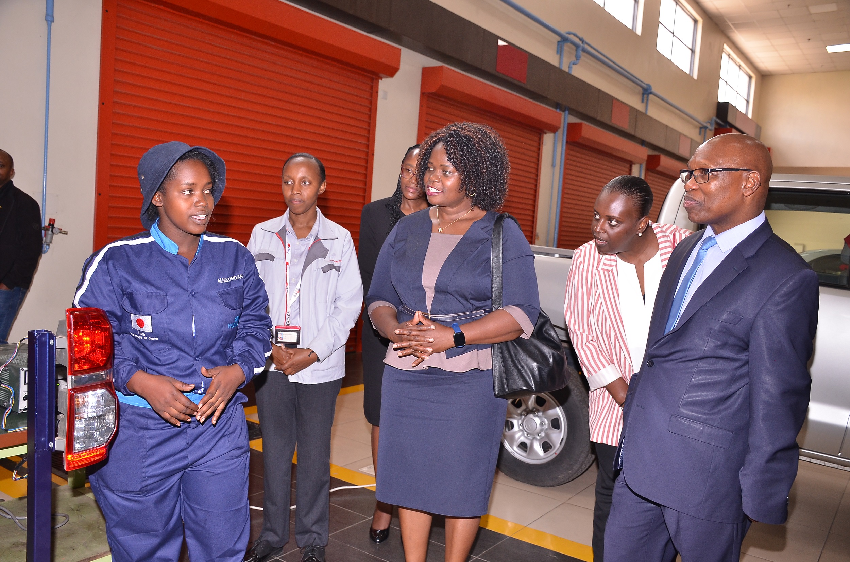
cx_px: 425
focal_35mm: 30
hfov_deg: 62.0
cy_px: 281
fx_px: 707
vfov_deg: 43.4
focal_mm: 20
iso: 500
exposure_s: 1/160
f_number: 4.5
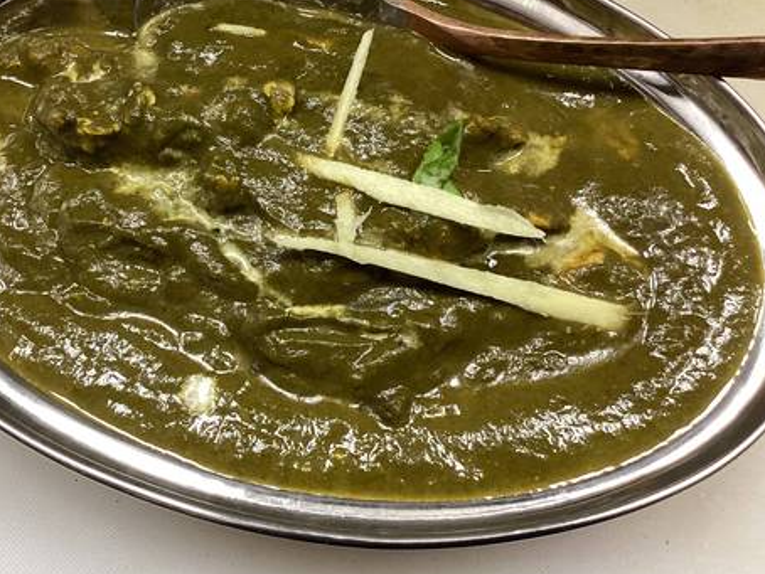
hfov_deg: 46.4
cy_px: 236
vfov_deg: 35.9
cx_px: 288
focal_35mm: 40
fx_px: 884
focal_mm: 3.3
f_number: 2.4
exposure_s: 1/60
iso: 160
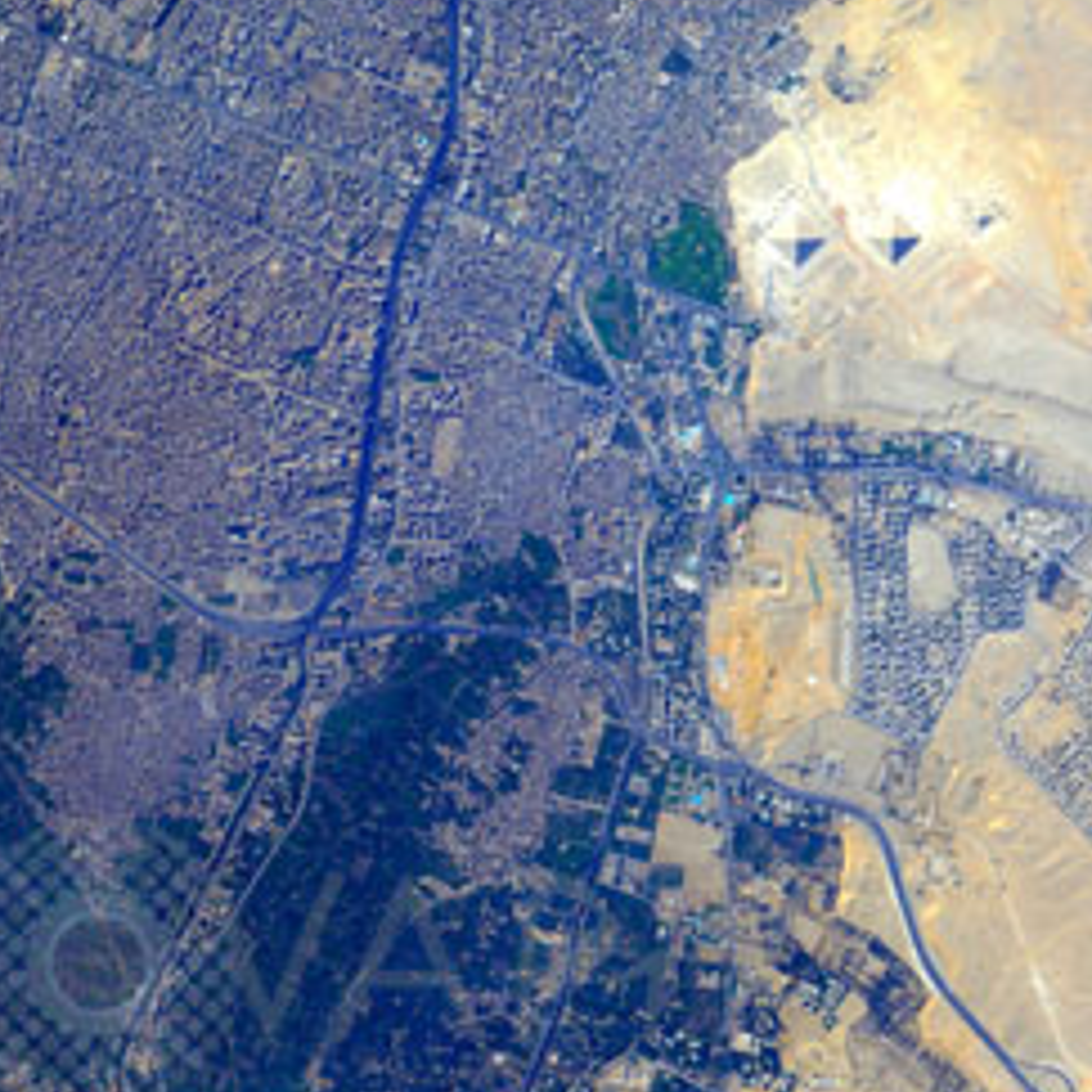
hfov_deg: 0.8
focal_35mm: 2307
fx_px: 82338
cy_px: 285
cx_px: 966
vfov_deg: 0.8
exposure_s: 1/400
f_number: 8
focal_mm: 1200
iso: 200
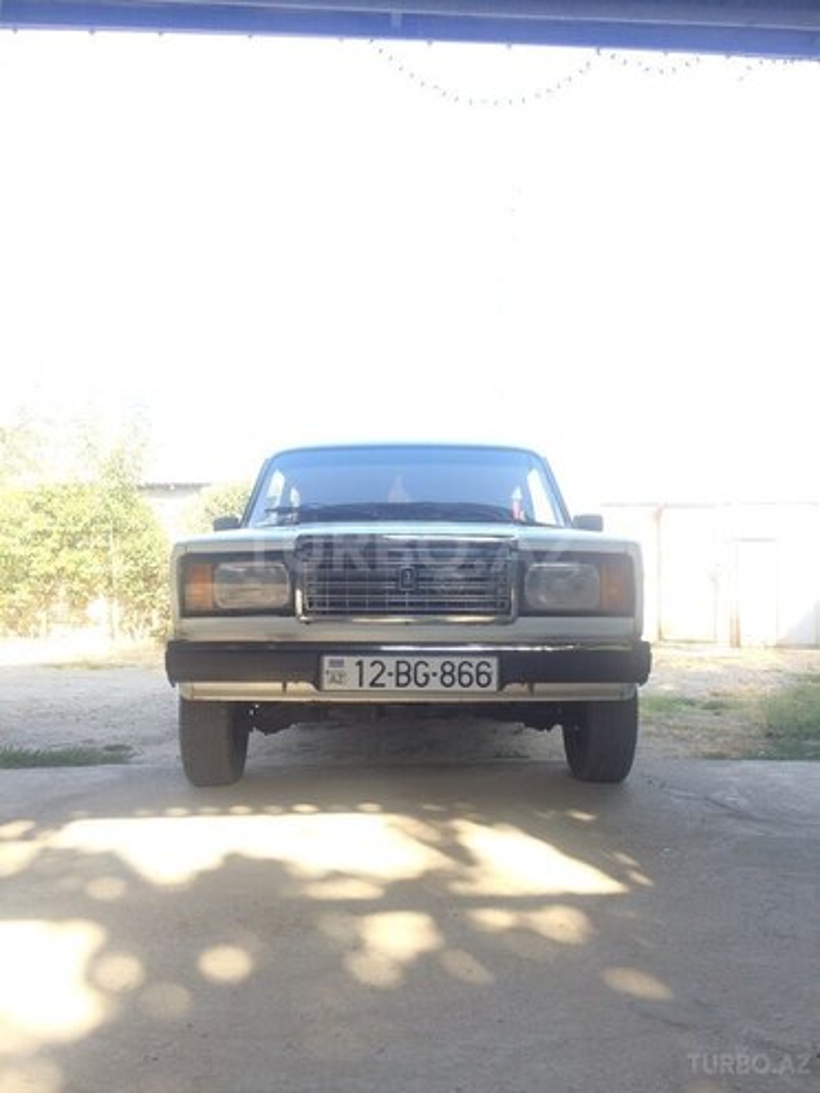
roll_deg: +1.4
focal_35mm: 29
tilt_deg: +0.4
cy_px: 546
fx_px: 916
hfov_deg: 48.2
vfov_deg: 61.7
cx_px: 410
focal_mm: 4.15
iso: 32
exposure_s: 1/208
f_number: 2.2
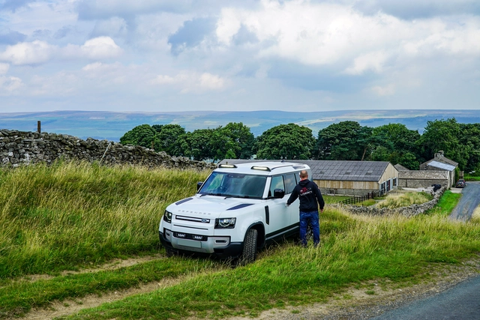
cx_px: 240
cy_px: 160
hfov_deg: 46.4
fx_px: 560
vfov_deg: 31.9
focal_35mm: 42
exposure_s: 1/80
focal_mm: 42
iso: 100
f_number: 13
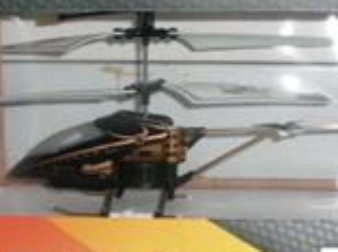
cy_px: 112
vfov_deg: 14.3
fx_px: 1003
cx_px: 312
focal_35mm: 103
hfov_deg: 18.8
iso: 64
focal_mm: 6.3
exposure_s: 1/60
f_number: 2.9
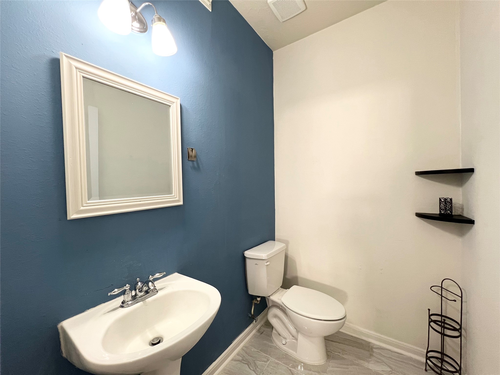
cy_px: 188
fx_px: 188
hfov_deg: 106.2
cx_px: 250
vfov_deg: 89.9
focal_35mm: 13
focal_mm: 1.57
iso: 125
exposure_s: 1/60
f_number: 1.8
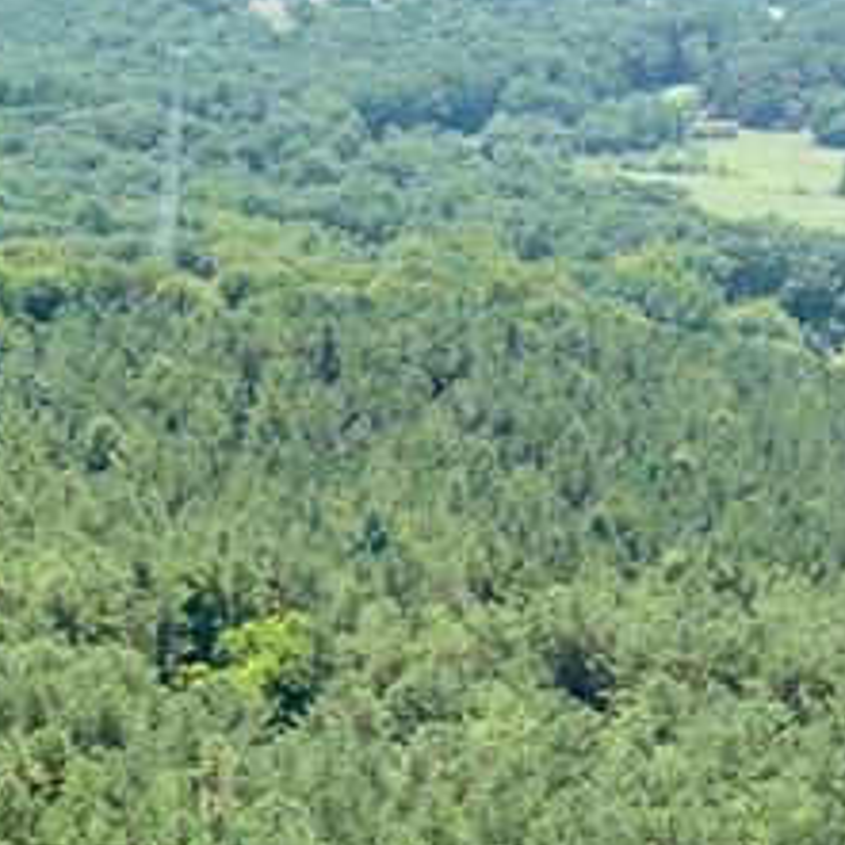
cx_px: -853
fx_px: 2707
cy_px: 619
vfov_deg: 17.7
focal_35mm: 98
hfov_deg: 14.6
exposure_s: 1/60
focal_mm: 12.29
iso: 120
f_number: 2.8
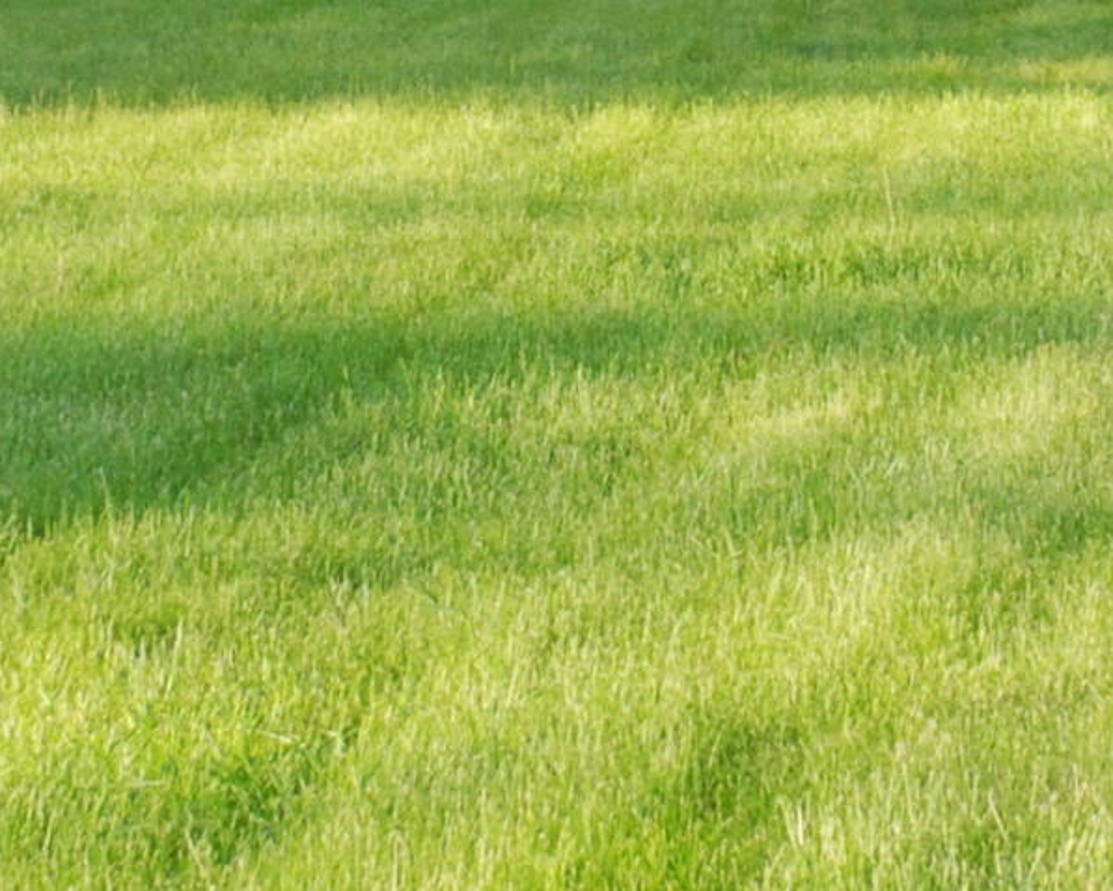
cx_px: 660
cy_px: -231
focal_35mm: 170
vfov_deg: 9.0
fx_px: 5602
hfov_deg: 11.3
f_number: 5
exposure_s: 1/100
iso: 200
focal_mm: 24
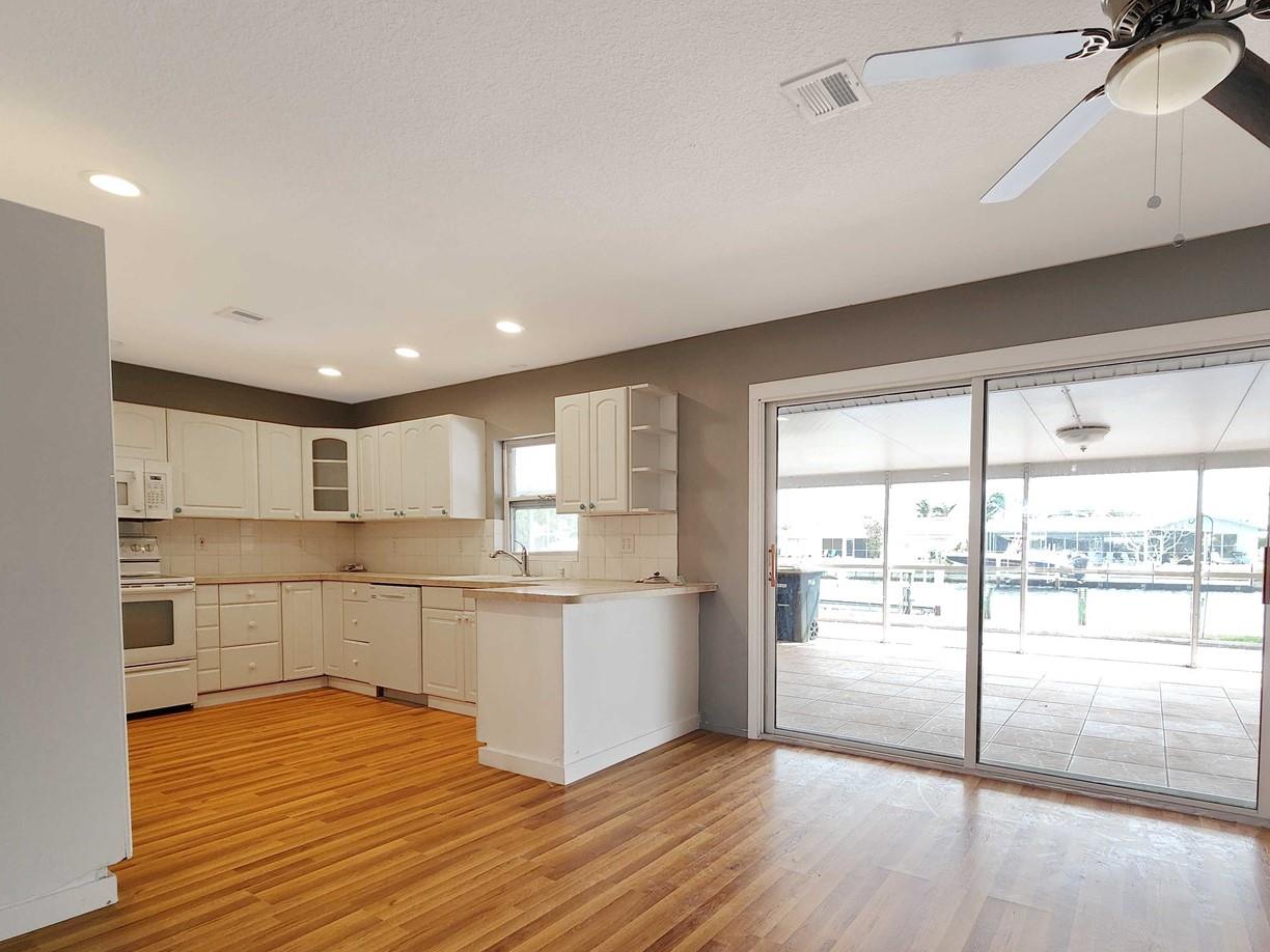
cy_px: 580
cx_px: 739
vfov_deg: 73.8
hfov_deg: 90.3
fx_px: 624
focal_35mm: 17
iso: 80
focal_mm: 2.2
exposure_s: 1/120
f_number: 2.2
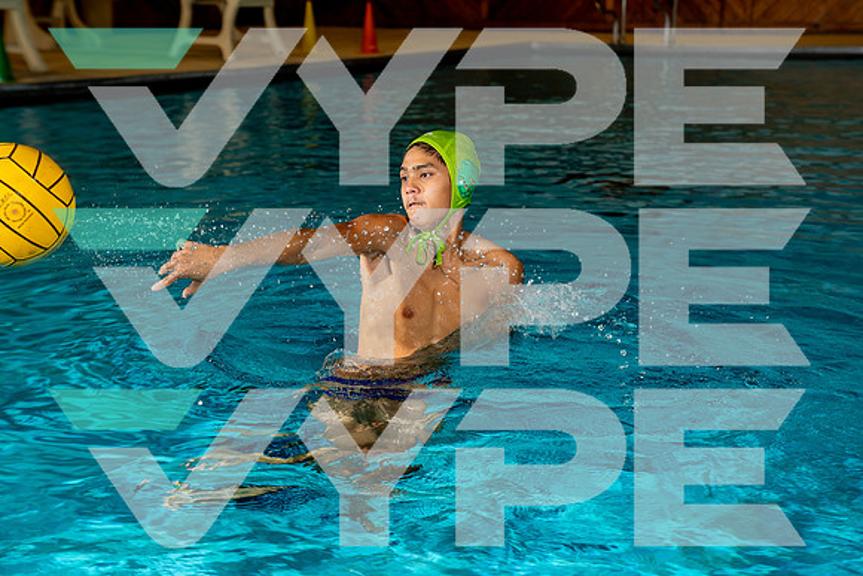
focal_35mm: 63
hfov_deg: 32.0
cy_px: 286
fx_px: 1505
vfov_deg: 21.7
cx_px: 436
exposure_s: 1/250
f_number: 3.5
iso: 320
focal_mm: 58
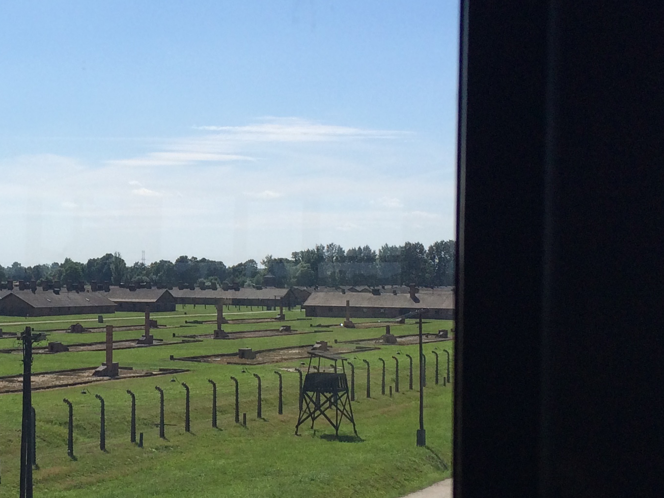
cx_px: 50
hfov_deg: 26.7
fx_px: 1343
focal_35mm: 70
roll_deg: -1.0
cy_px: 279
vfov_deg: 21.0
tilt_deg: +1.4
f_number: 2.2
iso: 32
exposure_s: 1/3165
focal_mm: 4.15
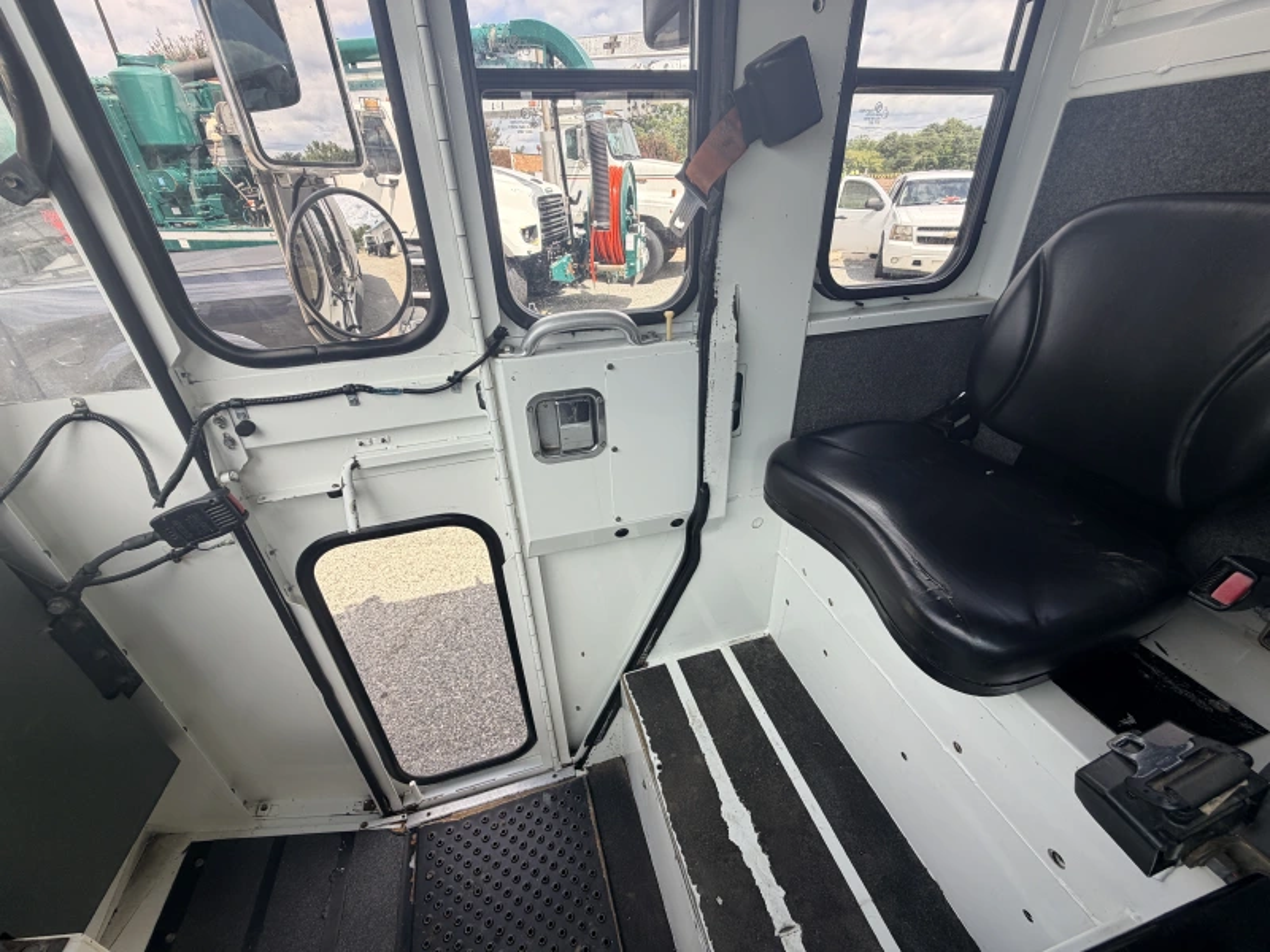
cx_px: 635
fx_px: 514
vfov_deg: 85.7
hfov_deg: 102.1
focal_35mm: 14
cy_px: 476
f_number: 2.2
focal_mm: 2.22
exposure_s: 1/502
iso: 64
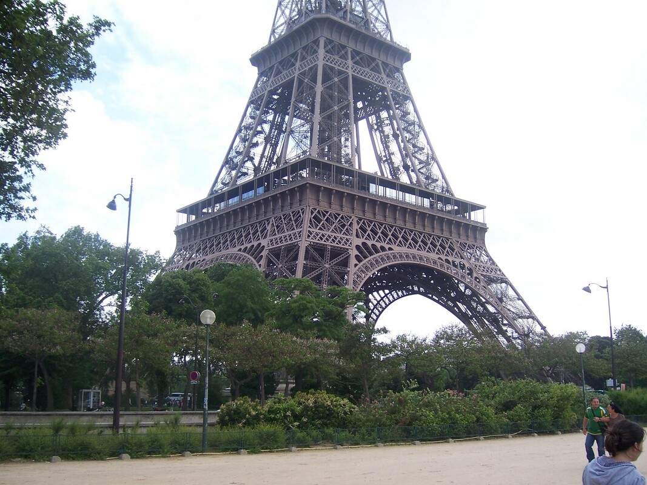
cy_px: 242
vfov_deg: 39.6
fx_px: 673
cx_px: 324
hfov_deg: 51.4
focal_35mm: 36
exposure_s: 1/500
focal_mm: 6.2
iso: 80
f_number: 2.8
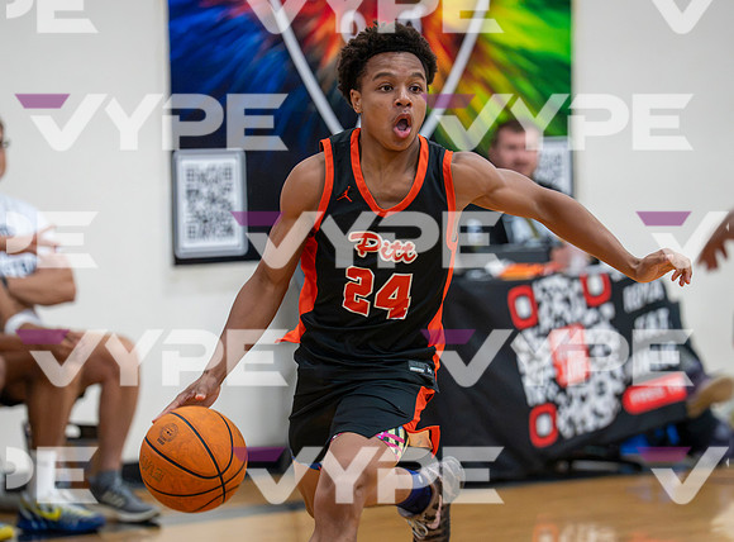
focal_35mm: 264
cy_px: 263
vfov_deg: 5.6
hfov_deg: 7.5
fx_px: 5564
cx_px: 377
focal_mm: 182
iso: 10000
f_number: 3.2
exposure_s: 1/1000
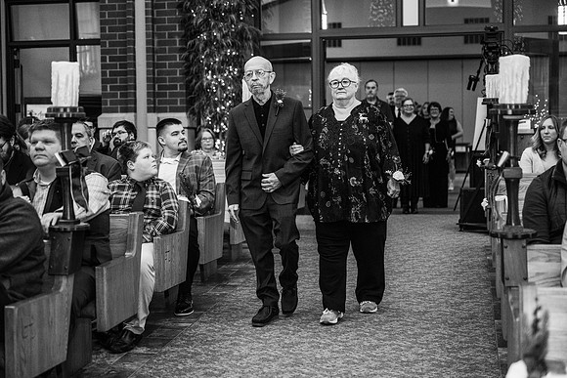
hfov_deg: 33.4
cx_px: 284
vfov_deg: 22.7
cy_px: 189
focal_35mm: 60
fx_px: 944
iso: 2000
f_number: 2.8
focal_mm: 59
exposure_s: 1/200
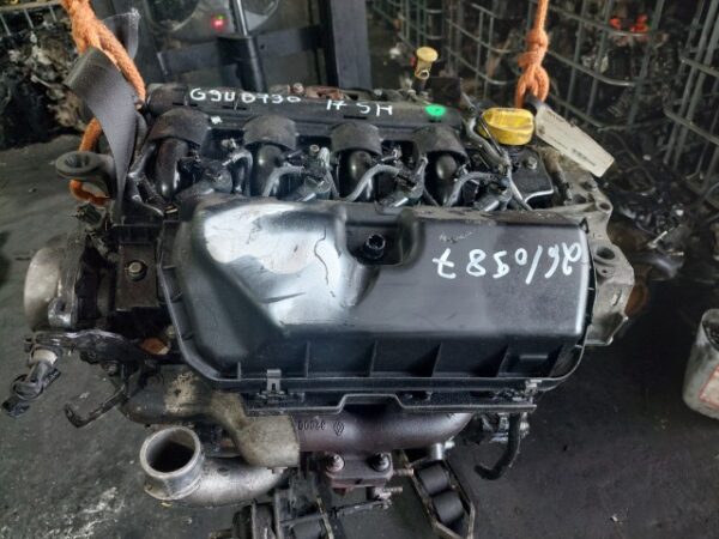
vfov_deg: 54.9
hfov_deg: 69.4
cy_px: 270
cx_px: 360
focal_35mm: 25
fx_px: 519
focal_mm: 5.23
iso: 250
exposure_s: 1/50
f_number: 1.8
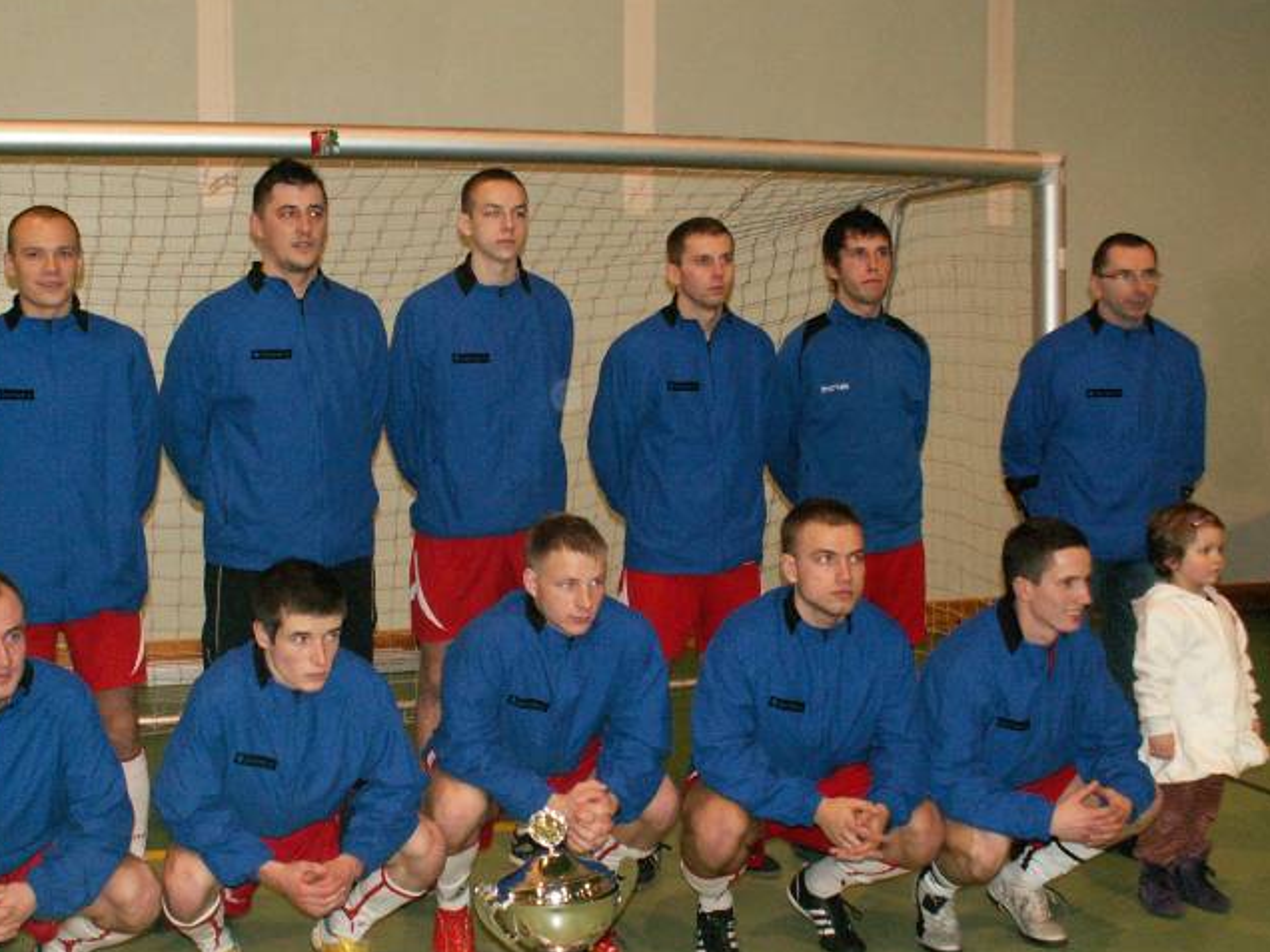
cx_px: 515
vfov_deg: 32.8
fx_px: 1614
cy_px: 579
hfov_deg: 42.8
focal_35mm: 44
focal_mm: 5.86
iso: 160
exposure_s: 1/40
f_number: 2.8
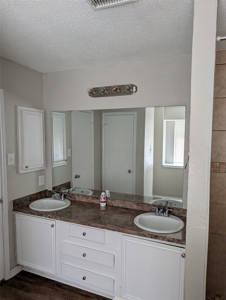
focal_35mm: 24
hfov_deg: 57.0
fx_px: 208
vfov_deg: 71.5
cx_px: 113
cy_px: 150
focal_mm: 6.9
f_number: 1.68
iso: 228
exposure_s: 1/451
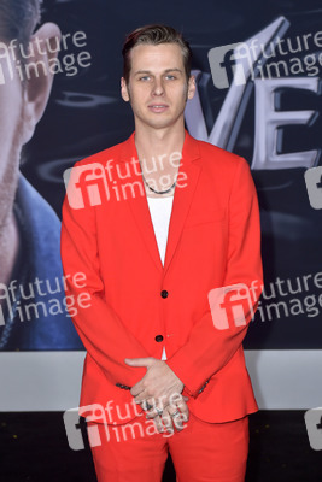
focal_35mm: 70
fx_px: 938
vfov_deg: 28.8
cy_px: 241
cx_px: 161
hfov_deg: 19.5
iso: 500
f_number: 5
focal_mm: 70
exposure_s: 1/250
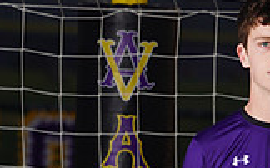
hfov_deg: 2.2
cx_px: 294
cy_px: 378
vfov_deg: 1.4
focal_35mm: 967
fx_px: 7111
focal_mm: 265
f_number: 7.1
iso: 200
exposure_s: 1/200
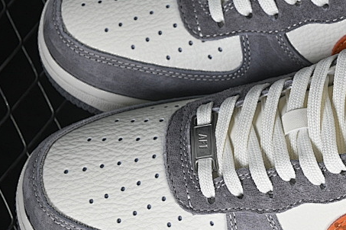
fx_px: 1720
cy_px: 91
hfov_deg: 11.4
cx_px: 335
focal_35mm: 179
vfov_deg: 7.7
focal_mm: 50
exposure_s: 1/80
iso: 160
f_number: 7.1
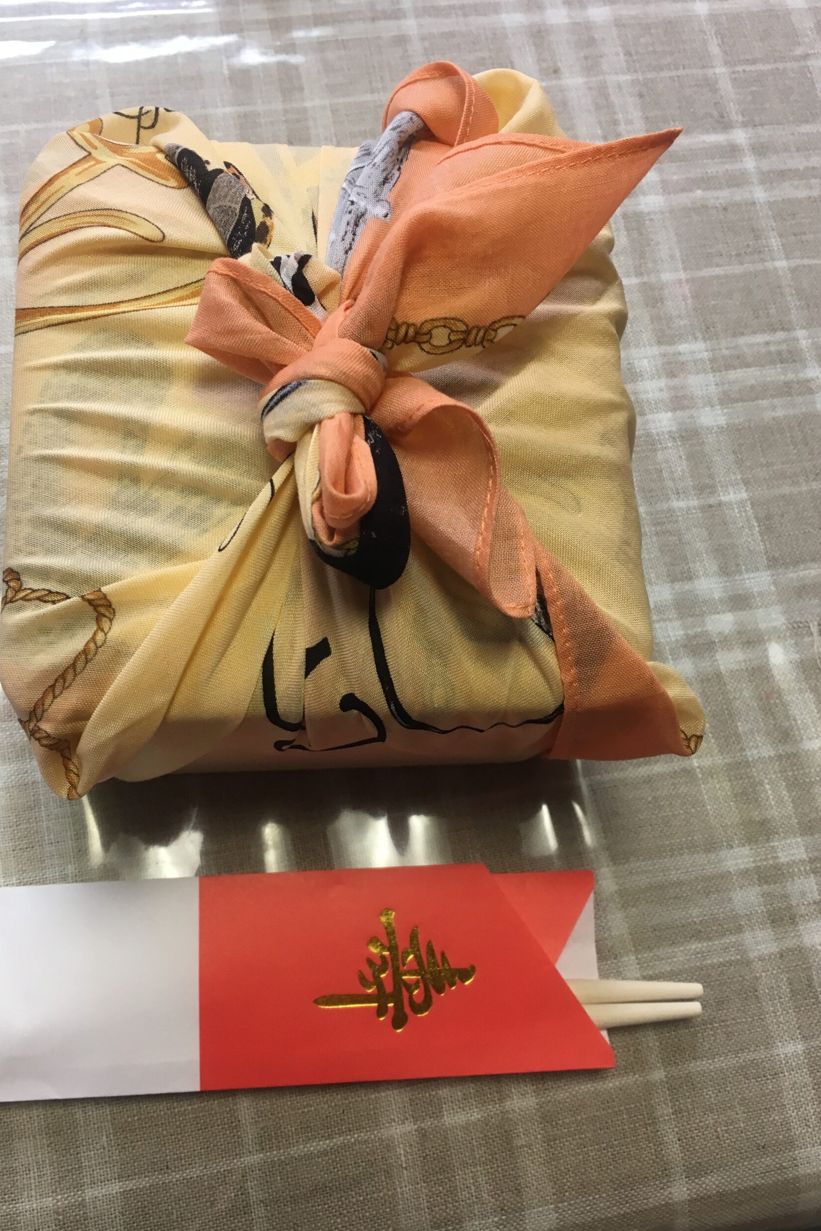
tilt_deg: -73.1
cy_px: 602
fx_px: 1060
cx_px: 374
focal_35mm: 31
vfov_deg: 60.3
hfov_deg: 42.3
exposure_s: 1/33
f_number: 2.2
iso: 80
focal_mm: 4.15
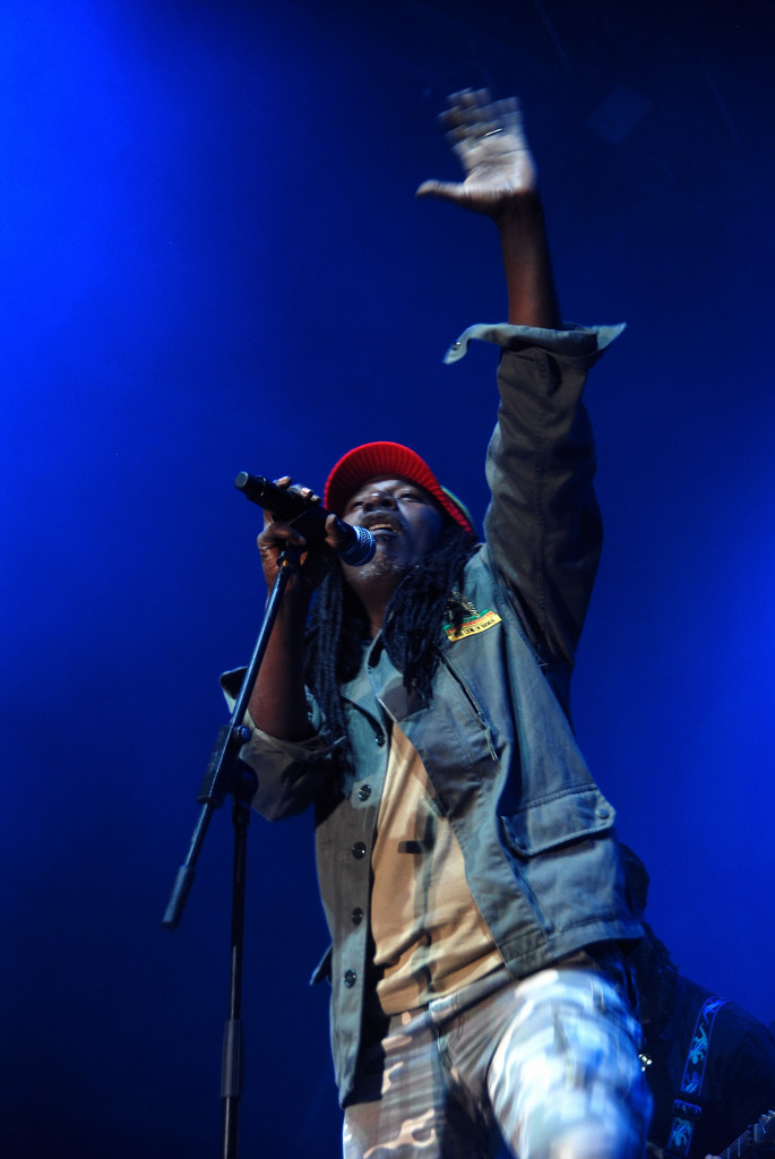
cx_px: 388
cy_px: 580
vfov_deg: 24.6
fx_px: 2658
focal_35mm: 82
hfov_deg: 16.6
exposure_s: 1/50
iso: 400
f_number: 5
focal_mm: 55
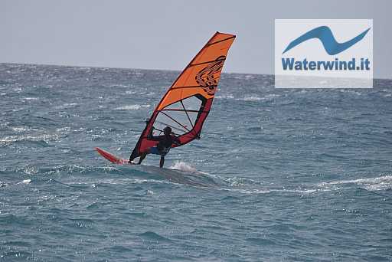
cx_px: 196
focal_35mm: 262
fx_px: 2860
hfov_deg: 7.8
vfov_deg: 5.2
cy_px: 131
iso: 220
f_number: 5
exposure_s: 1/3200
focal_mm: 175
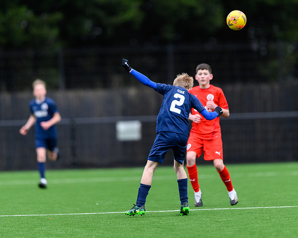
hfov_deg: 3.6
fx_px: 4784
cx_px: 161
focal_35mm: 543
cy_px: 129
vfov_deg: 2.9
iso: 4500
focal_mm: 400
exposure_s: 1/2000
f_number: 2.8
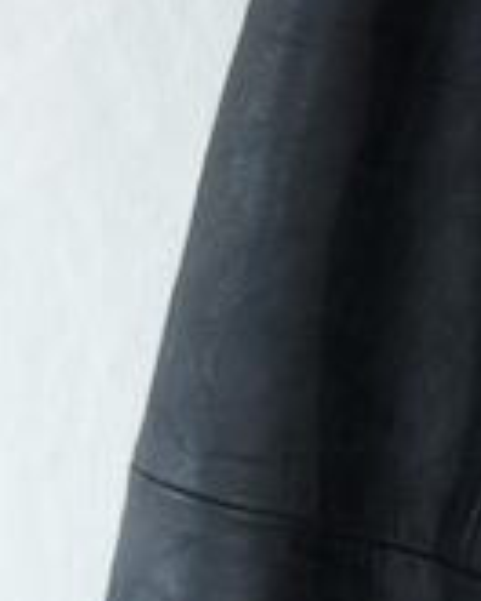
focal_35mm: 443
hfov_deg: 3.4
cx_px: 1454
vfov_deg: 4.3
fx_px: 7883
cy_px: -335
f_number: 6.3
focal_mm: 61
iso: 800
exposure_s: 1/25
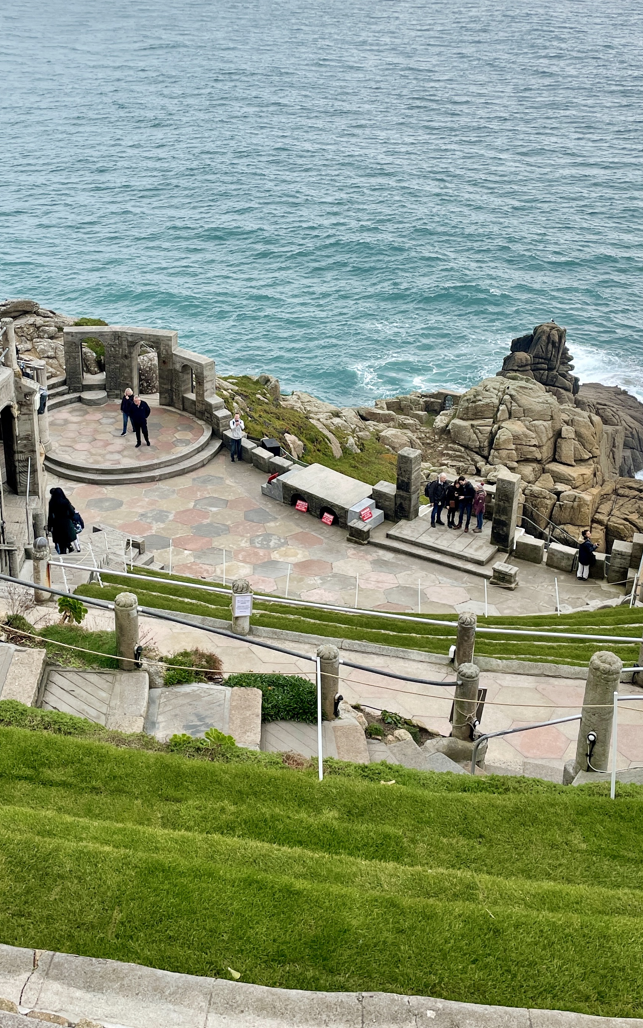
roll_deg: -0.3
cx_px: 265
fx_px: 1149
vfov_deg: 48.0
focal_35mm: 41
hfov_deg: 31.2
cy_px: 421
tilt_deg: -23.8
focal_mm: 4.2
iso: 32
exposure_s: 1/1304
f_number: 1.6
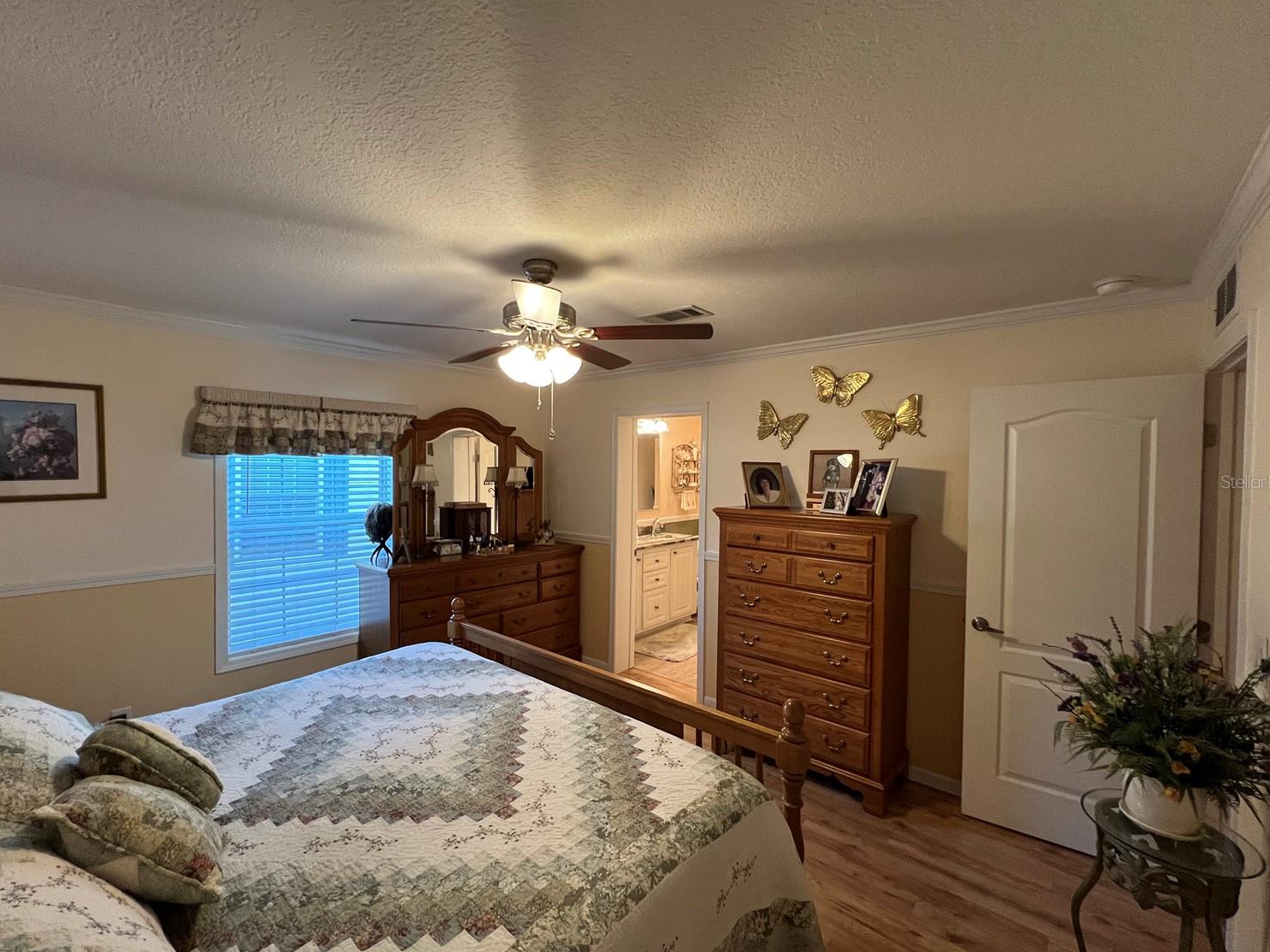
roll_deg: -0.7
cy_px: 481
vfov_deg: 85.7
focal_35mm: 14
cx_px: 618
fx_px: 514
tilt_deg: -1.8
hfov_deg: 102.0
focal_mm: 1.57
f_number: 1.8
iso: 400
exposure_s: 1/60
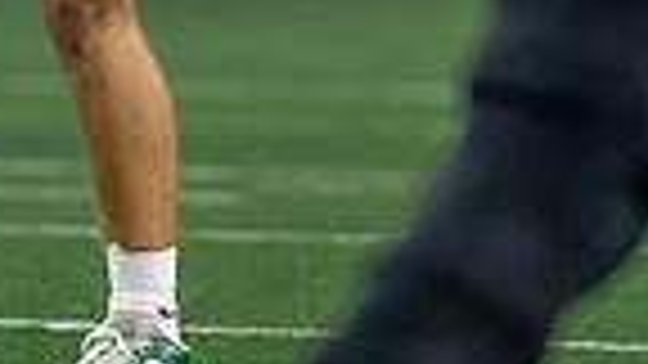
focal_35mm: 1112
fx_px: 19107
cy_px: -430
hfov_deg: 1.9
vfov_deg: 1.1
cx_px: -234
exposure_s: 1/1600
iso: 1600
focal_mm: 167
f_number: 2.8
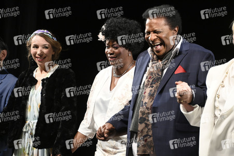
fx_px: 1364
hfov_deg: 9.8
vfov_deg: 6.5
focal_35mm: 210
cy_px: 78
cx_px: 117
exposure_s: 1/200
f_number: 5.6
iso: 3200
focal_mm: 210
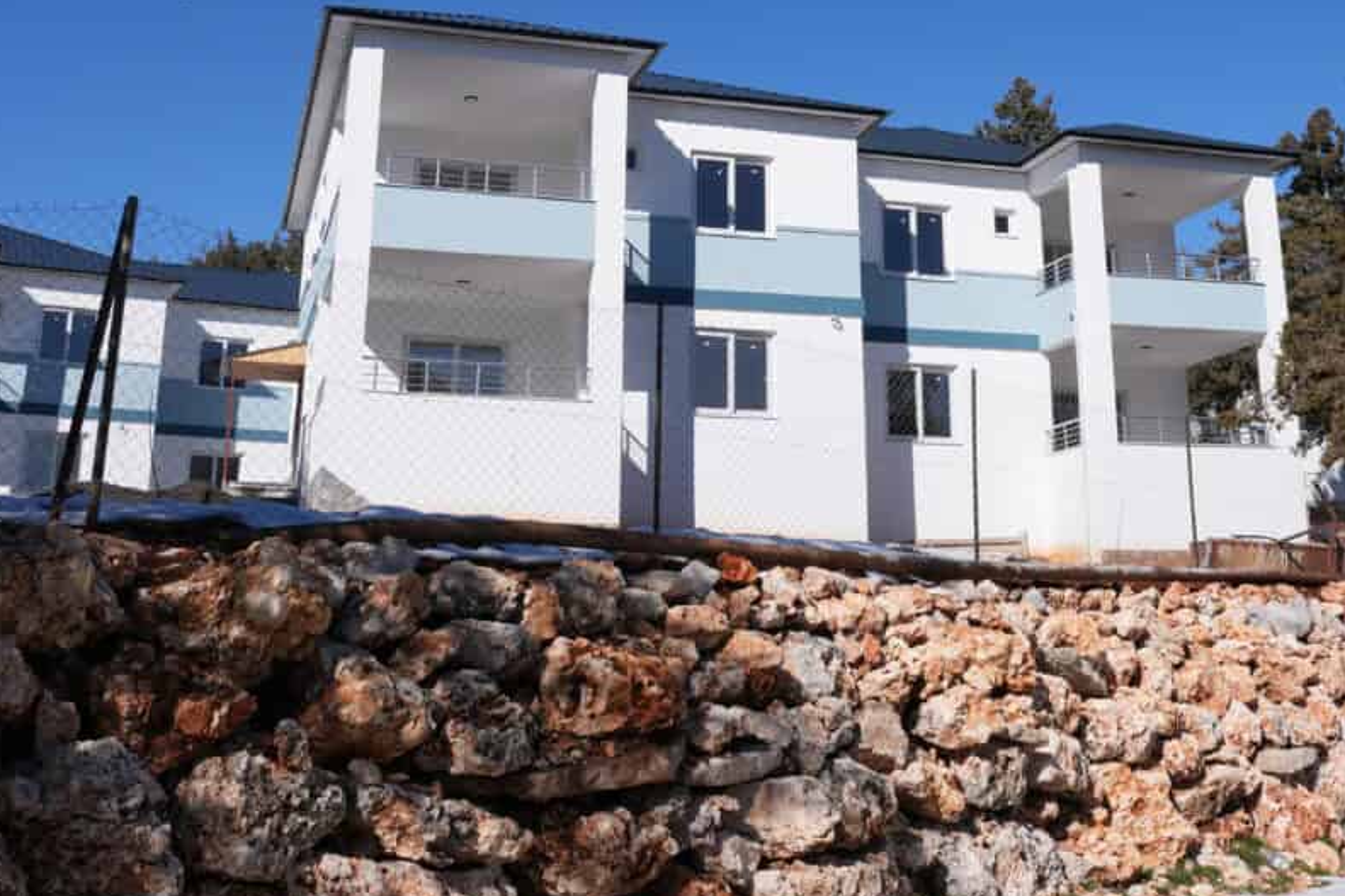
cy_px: 94
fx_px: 1643
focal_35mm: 44
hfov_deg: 44.3
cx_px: 804
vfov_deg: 29.3
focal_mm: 17
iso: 100
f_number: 7.1
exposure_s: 1/500
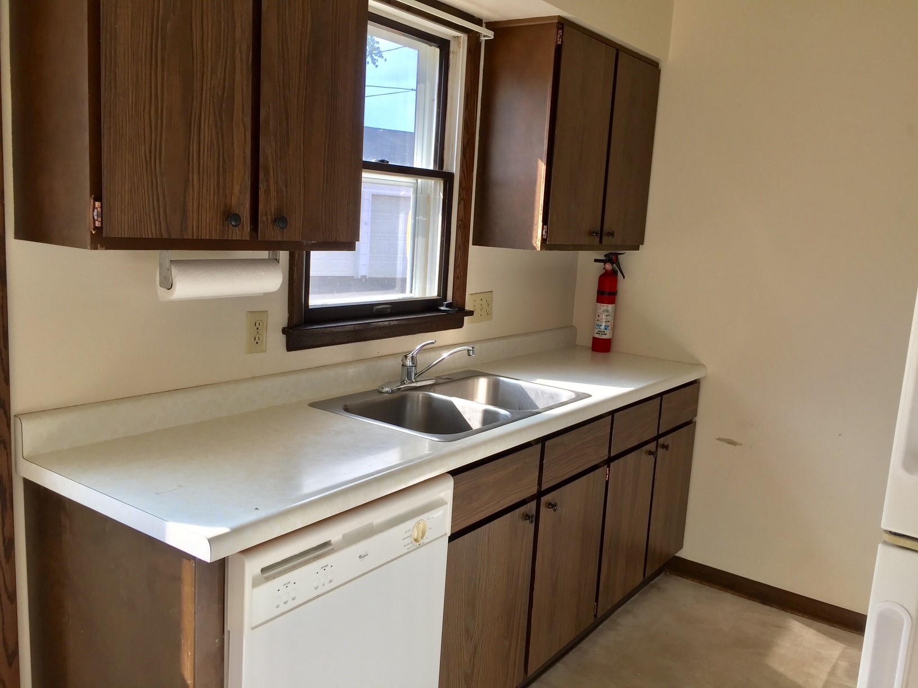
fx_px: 769
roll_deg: -3.8
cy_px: 344
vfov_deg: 48.2
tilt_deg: -7.9
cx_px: 459
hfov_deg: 61.7
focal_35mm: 29
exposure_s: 1/211
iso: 32
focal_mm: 4.15
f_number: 2.2
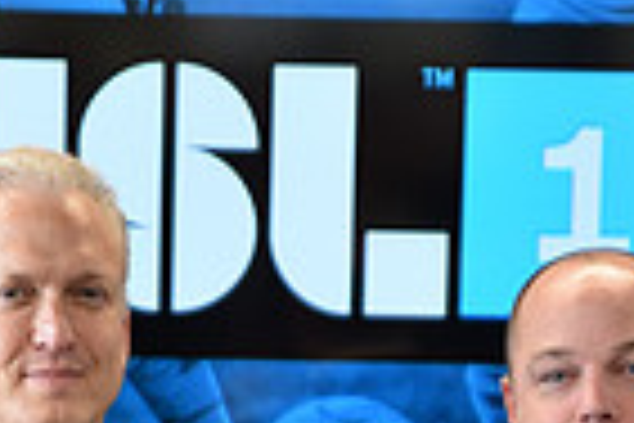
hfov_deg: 7.1
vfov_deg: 4.7
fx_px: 5072
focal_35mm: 288
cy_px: 763
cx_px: 171
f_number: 2.8
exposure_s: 1/50
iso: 400
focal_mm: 70
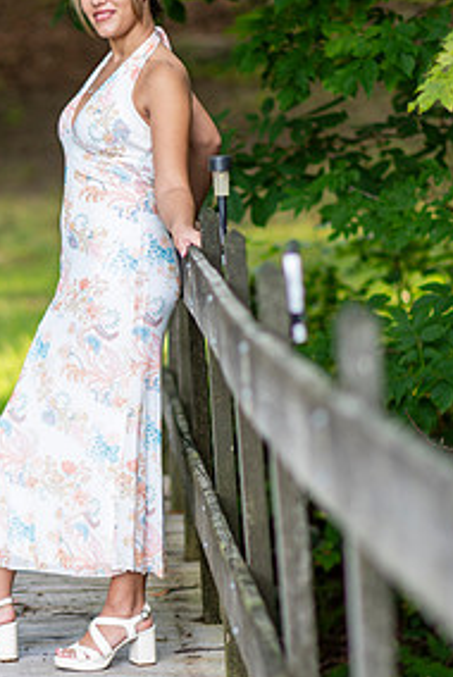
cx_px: 117
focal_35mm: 201
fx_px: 3784
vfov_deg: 10.2
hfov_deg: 6.8
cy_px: 360
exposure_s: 1/125
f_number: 1.8
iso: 100
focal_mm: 85
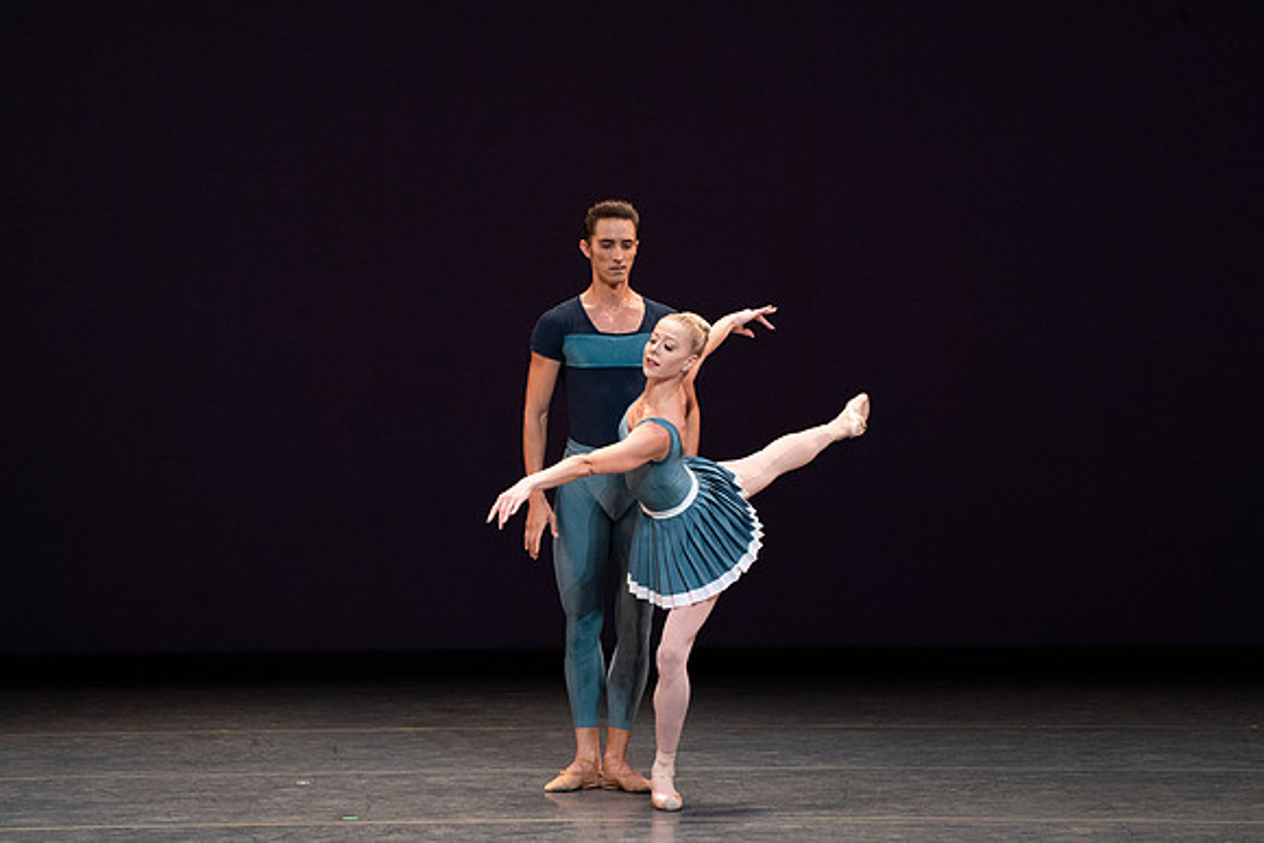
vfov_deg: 3.7
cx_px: 632
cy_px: 422
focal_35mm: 370
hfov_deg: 5.6
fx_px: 12994
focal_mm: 370
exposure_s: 1/400
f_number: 8
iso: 5000
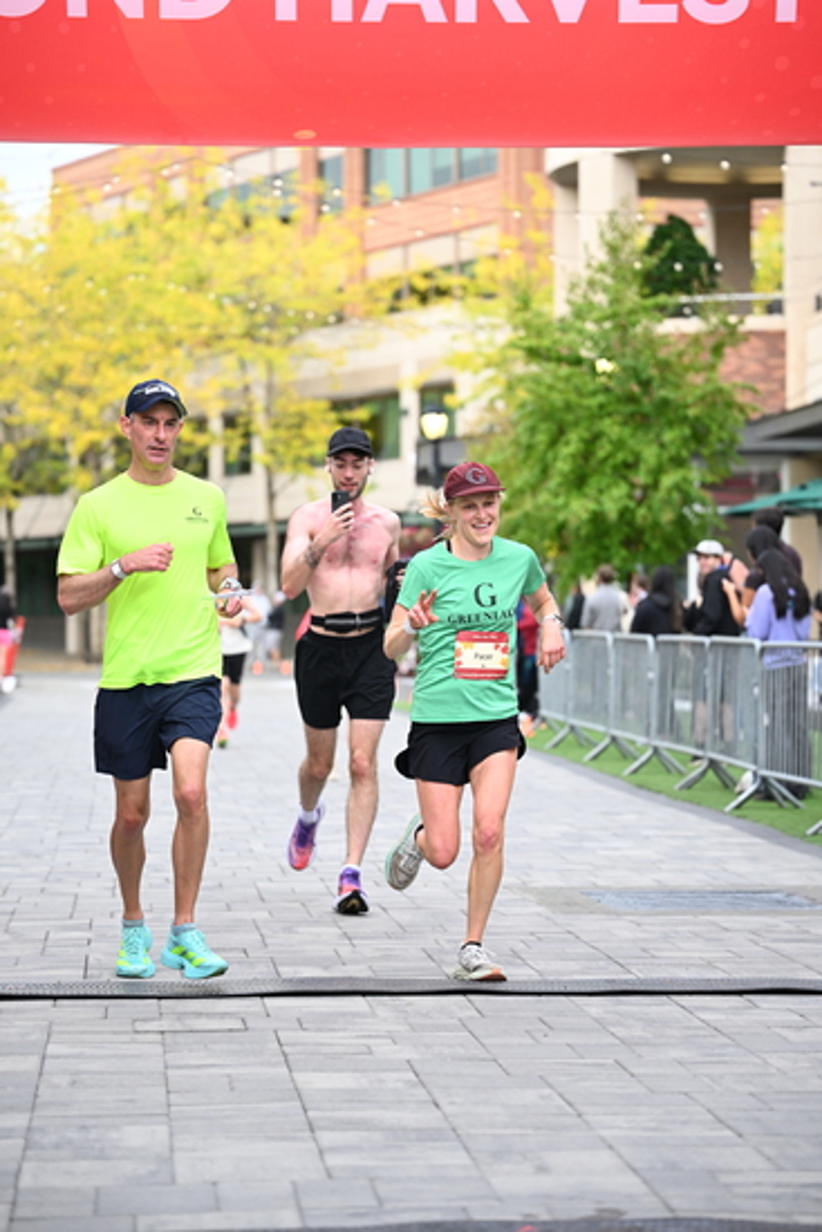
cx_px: 411
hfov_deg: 14.7
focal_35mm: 93
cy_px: 616
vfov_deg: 21.9
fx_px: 3183
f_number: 2.8
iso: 1000
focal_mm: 93
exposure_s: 1/1600
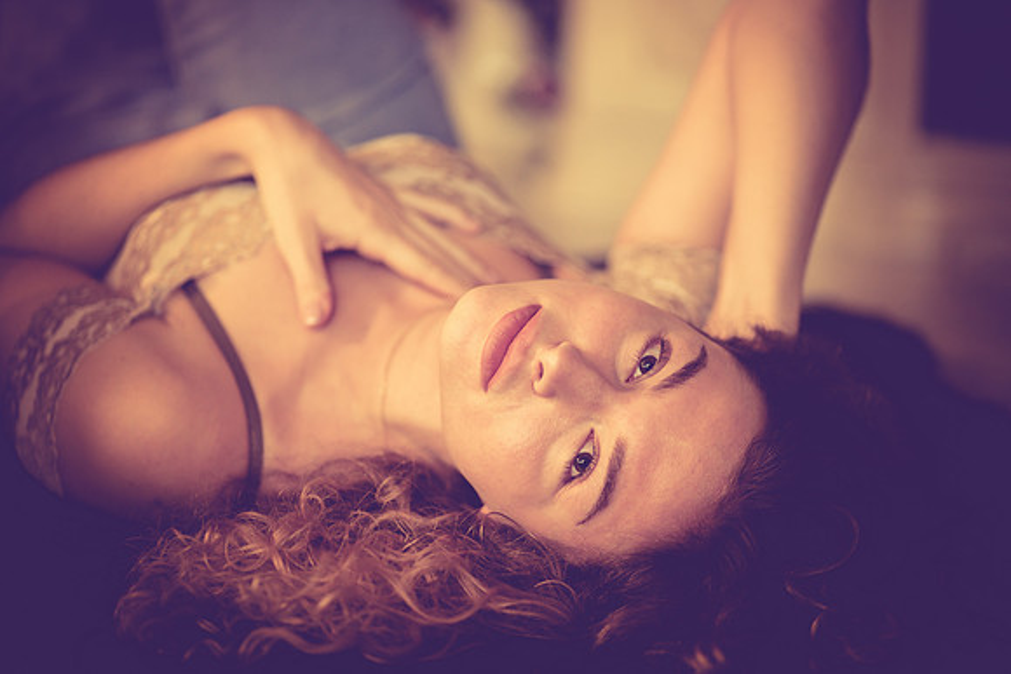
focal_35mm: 85
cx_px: 506
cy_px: 337
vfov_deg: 16.1
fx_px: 2388
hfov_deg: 23.9
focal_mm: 85
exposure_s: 1/200
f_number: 1.8
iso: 500
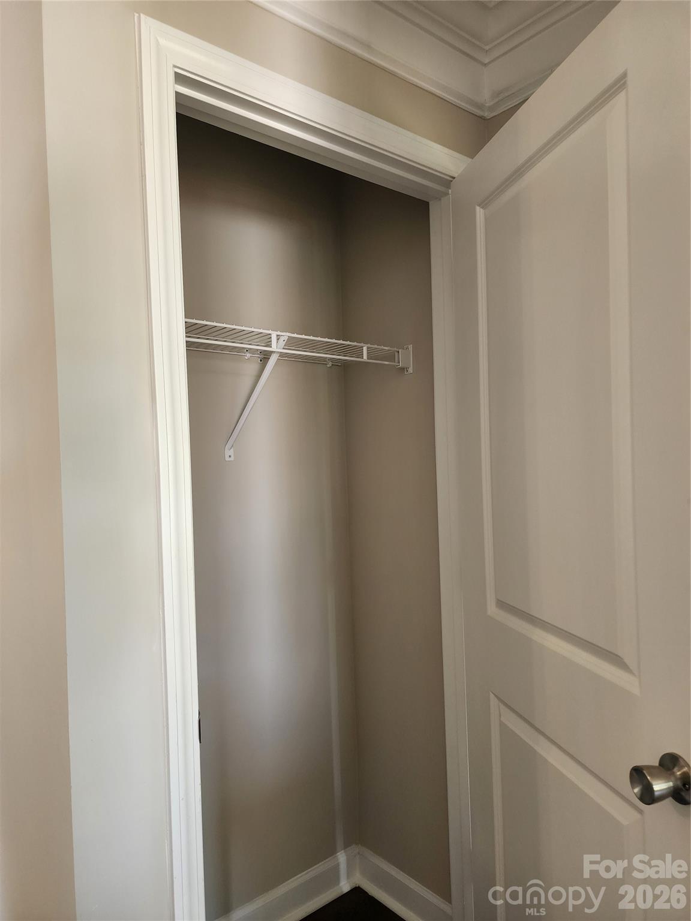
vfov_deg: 73.9
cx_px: 346
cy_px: 460
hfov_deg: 58.9
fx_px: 612
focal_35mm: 23
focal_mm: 6.4
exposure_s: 1/120
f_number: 1.8
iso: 320
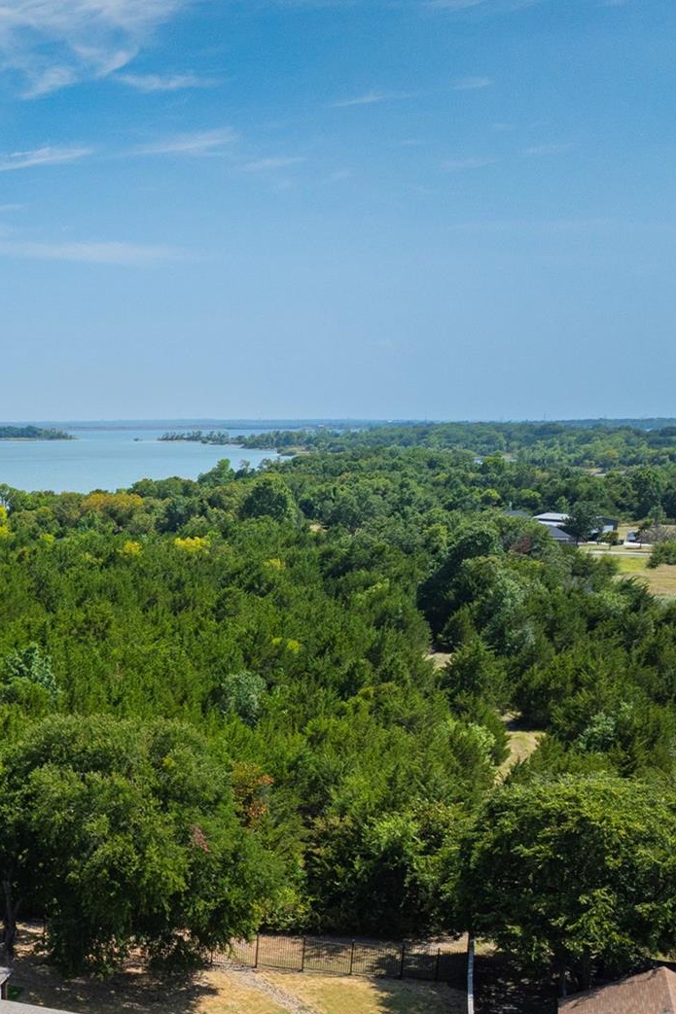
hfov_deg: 23.0
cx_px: -299
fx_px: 1381
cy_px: 713
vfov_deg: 39.6
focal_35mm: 49
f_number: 7.1
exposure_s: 1/400
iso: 100
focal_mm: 12.29
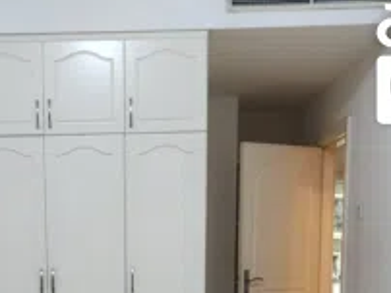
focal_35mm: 73
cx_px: 85
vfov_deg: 18.4
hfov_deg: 26.3
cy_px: 404
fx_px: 824
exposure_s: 1/50
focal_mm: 6.4
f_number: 1.8
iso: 500
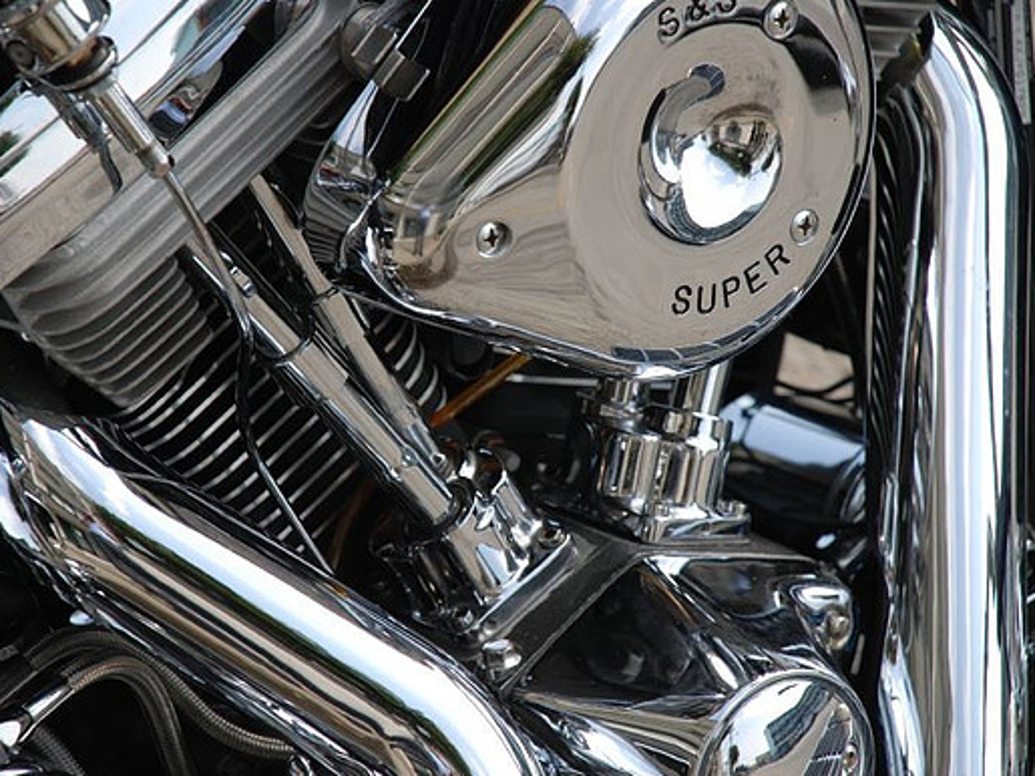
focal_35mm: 220
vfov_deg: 6.8
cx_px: 494
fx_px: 6563
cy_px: 389
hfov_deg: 9.0
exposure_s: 1/250
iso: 200
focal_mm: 135
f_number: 5.6
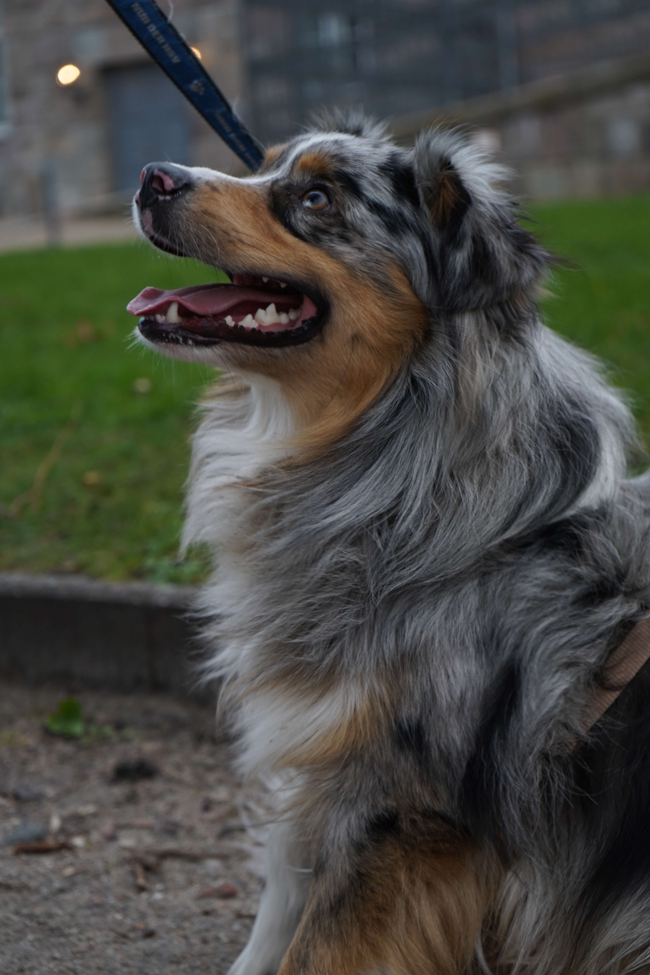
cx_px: 325
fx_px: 1896
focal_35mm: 70
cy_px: 488
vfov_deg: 28.8
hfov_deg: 19.5
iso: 500
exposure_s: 1/125
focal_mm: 70
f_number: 5.6
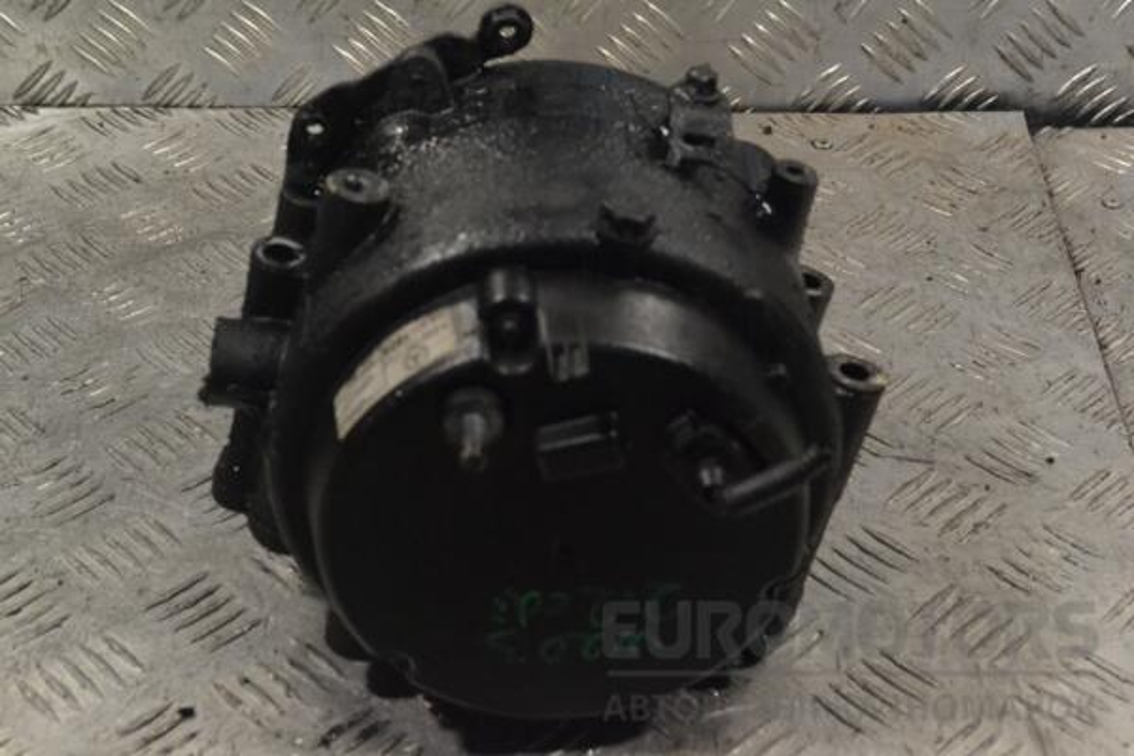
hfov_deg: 33.4
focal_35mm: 60
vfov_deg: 22.6
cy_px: 378
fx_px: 1890
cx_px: 567
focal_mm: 40
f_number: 9
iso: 3200
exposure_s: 1/320
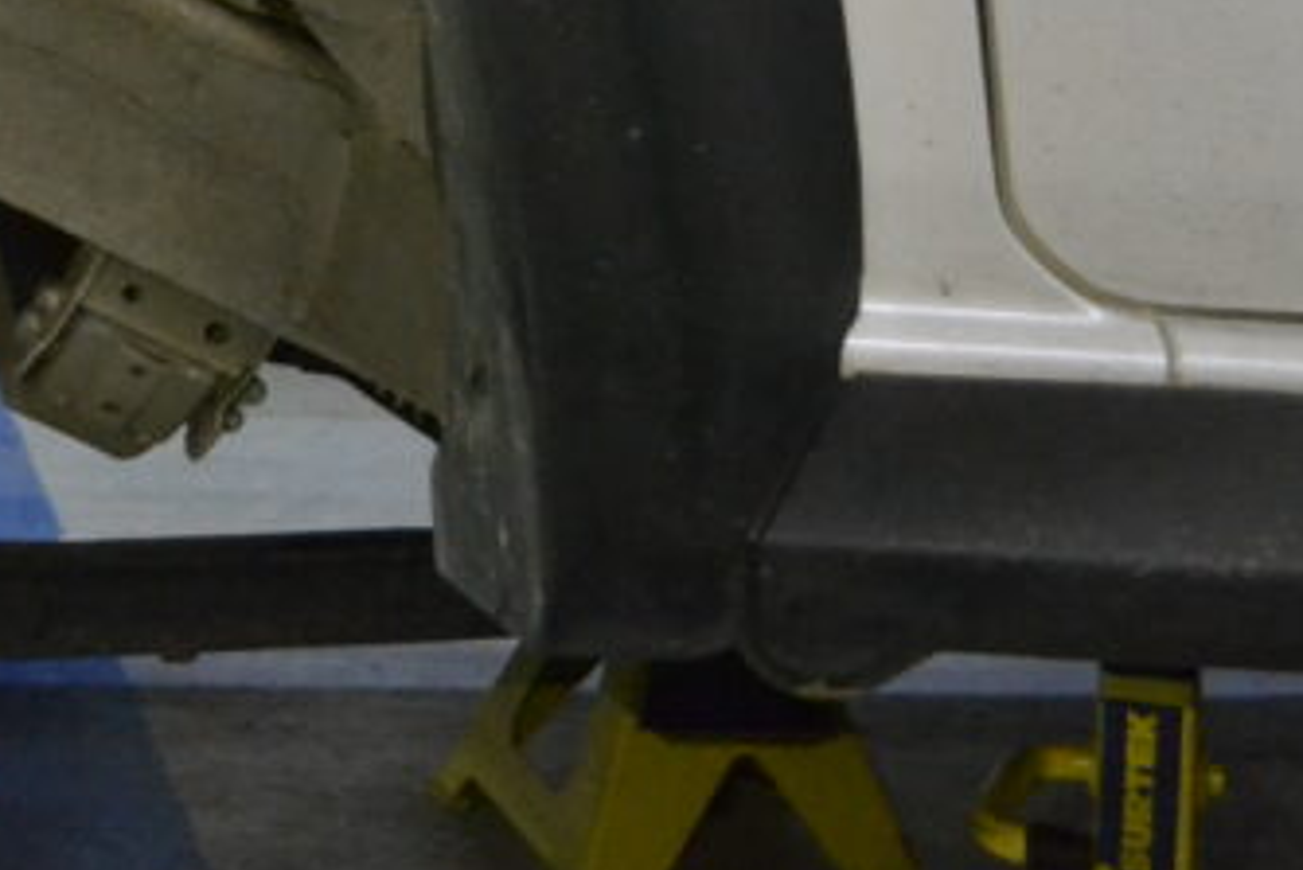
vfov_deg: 14.0
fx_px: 3331
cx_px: -347
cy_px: -400
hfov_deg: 20.4
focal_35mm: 92
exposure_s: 1/30
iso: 3200
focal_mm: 20
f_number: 3.8
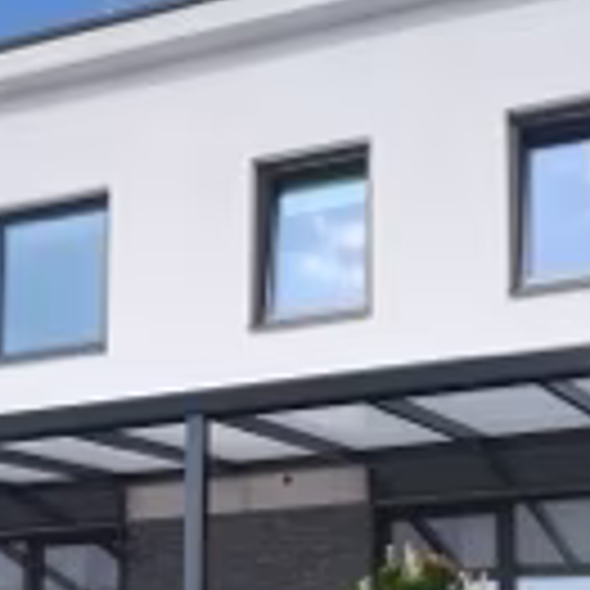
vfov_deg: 20.1
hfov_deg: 20.2
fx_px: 1620
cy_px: 558
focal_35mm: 84
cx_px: 41
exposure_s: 1/950
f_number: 2.2
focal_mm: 3.83
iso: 50
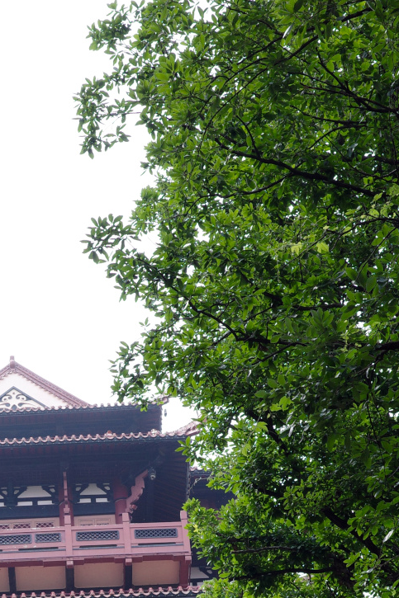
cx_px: -31
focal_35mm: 106
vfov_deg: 18.5
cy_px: 664
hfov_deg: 12.7
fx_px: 1763
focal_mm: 26
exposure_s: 1/400
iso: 200
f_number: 5
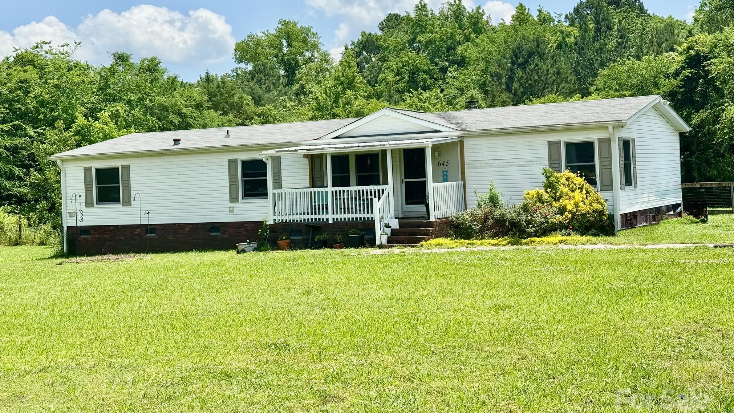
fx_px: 1032
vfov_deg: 22.6
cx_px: 364
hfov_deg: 39.2
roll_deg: +2.3
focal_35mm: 53
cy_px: 178
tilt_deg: +1.2
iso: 64
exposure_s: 1/4608
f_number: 1.78
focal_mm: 6.76
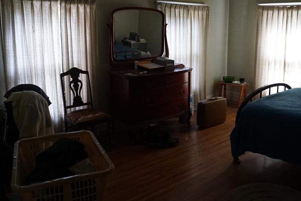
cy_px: 77
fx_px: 293
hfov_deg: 54.1
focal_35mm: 35
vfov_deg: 37.7
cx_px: 177
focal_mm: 16
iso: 2000
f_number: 3.5
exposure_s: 1/160
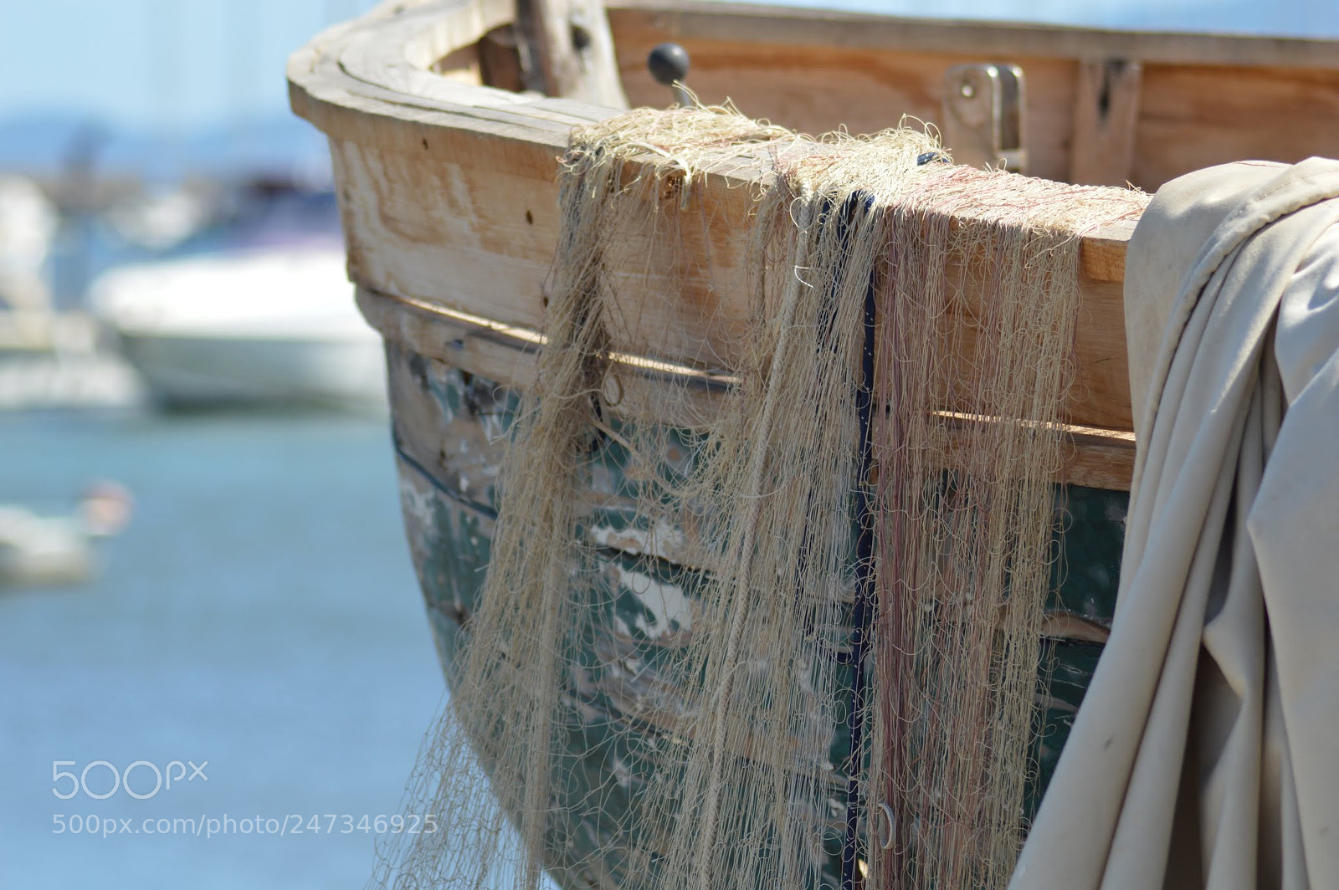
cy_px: 445
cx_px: 670
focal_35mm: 202
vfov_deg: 6.8
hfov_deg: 10.2
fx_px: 7525
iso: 140
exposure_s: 1/500
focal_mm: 135
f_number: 5.6
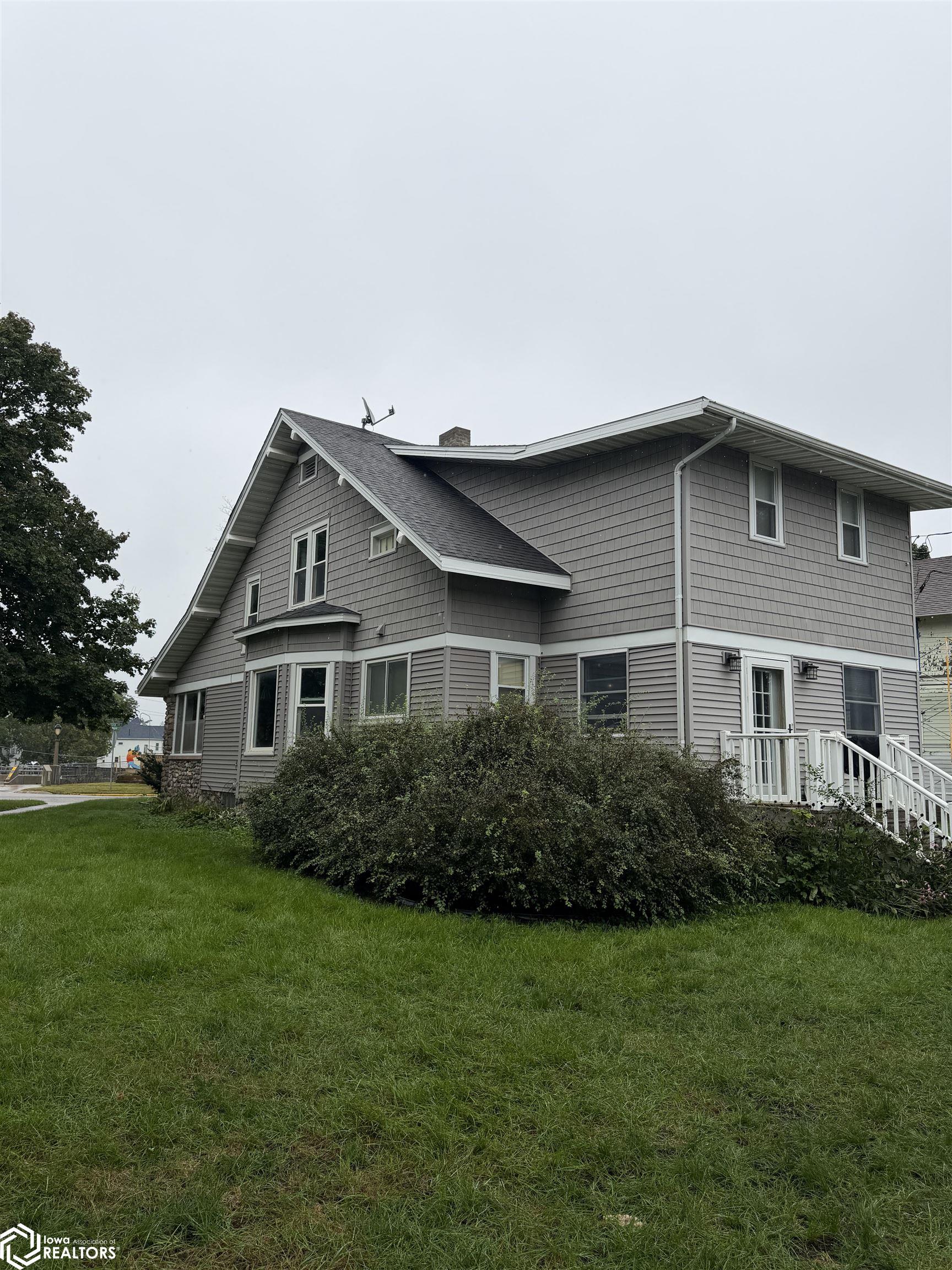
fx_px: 880
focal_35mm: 24
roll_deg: -1.1
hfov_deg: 56.8
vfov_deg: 71.6
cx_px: 476
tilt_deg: +8.1
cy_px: 635
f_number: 1.78
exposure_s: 1/2053
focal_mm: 6.76
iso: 80
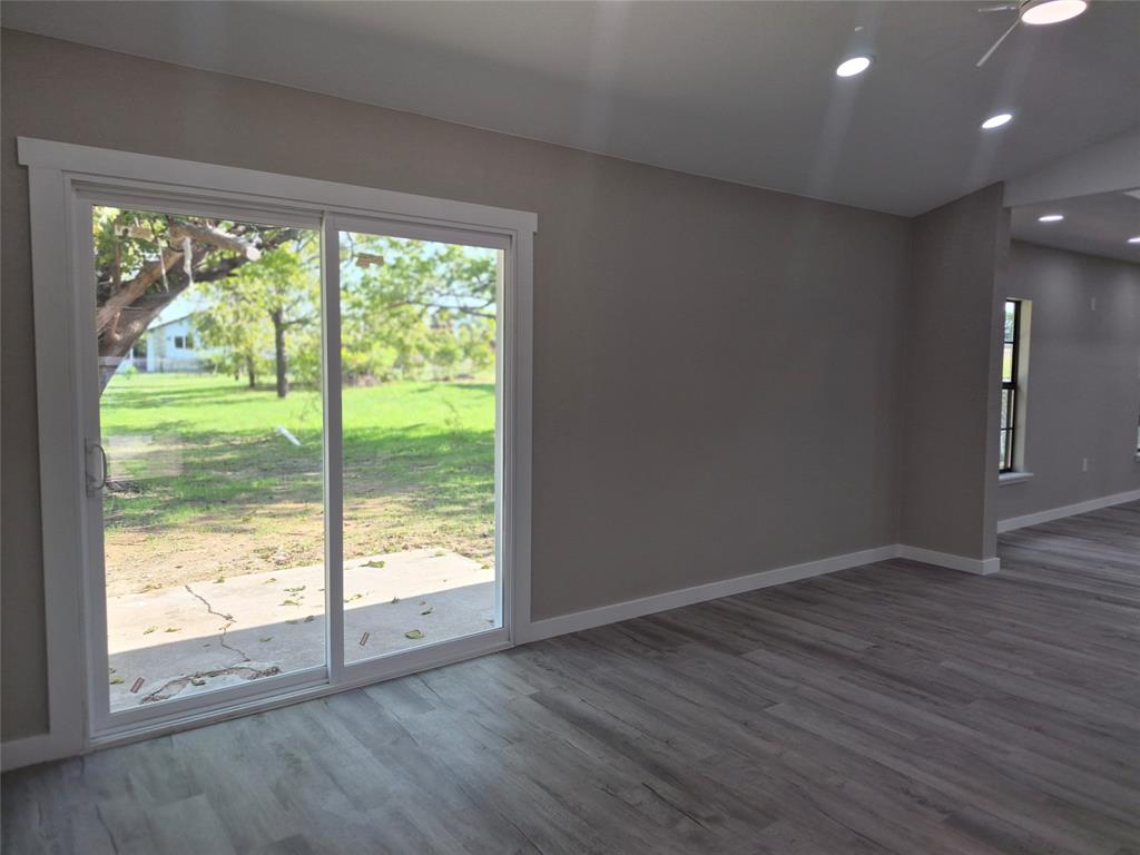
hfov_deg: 73.9
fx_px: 757
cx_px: 570
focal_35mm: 23
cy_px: 428
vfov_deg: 58.9
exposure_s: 1/728
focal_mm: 5.4
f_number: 1.8
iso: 80
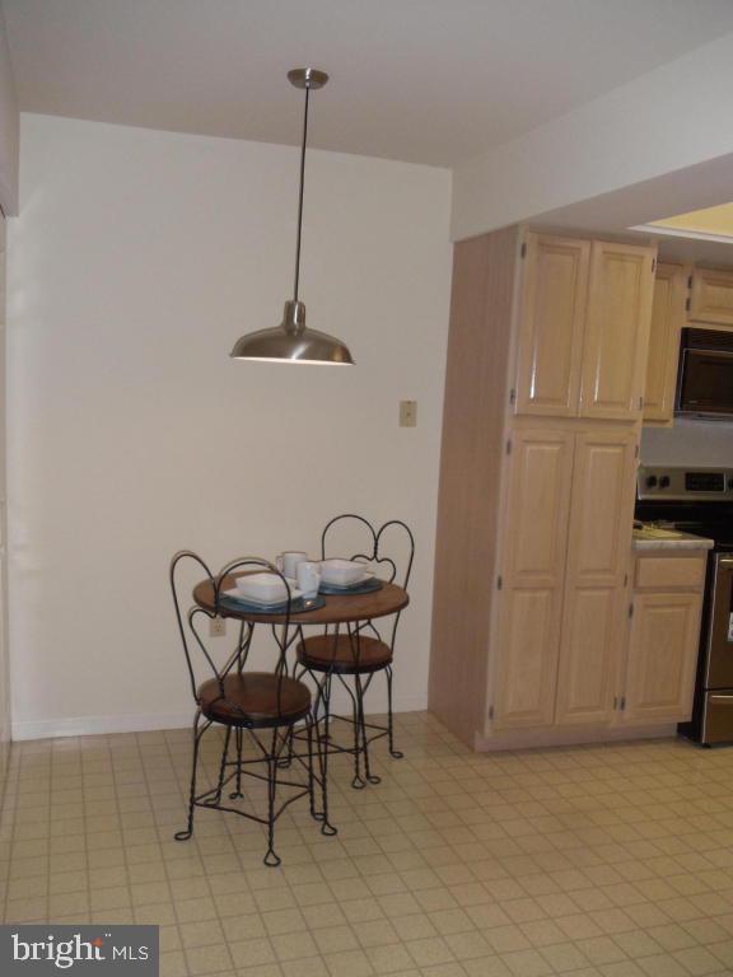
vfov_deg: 42.9
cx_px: 366
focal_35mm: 44
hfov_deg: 32.9
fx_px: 1242
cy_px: 488
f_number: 3.5
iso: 200
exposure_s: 1/30
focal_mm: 6
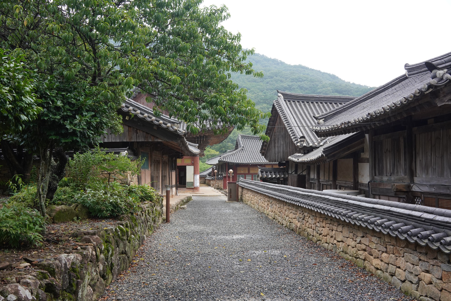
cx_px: 226
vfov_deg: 37.9
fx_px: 439
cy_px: 150
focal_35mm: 35
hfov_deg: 54.4
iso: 800
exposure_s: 1/100
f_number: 16
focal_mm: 35
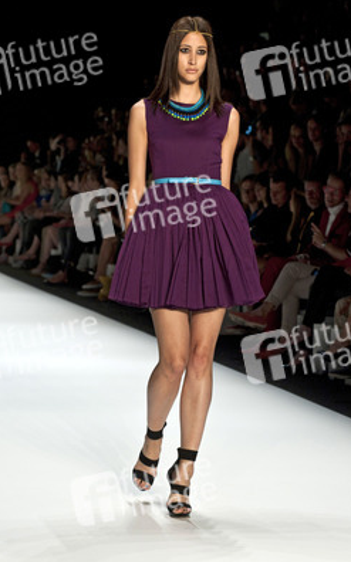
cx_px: 185
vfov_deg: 20.2
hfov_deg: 12.7
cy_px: 280
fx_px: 1579
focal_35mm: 103
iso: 1600
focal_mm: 100
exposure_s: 1/250
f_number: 7.1
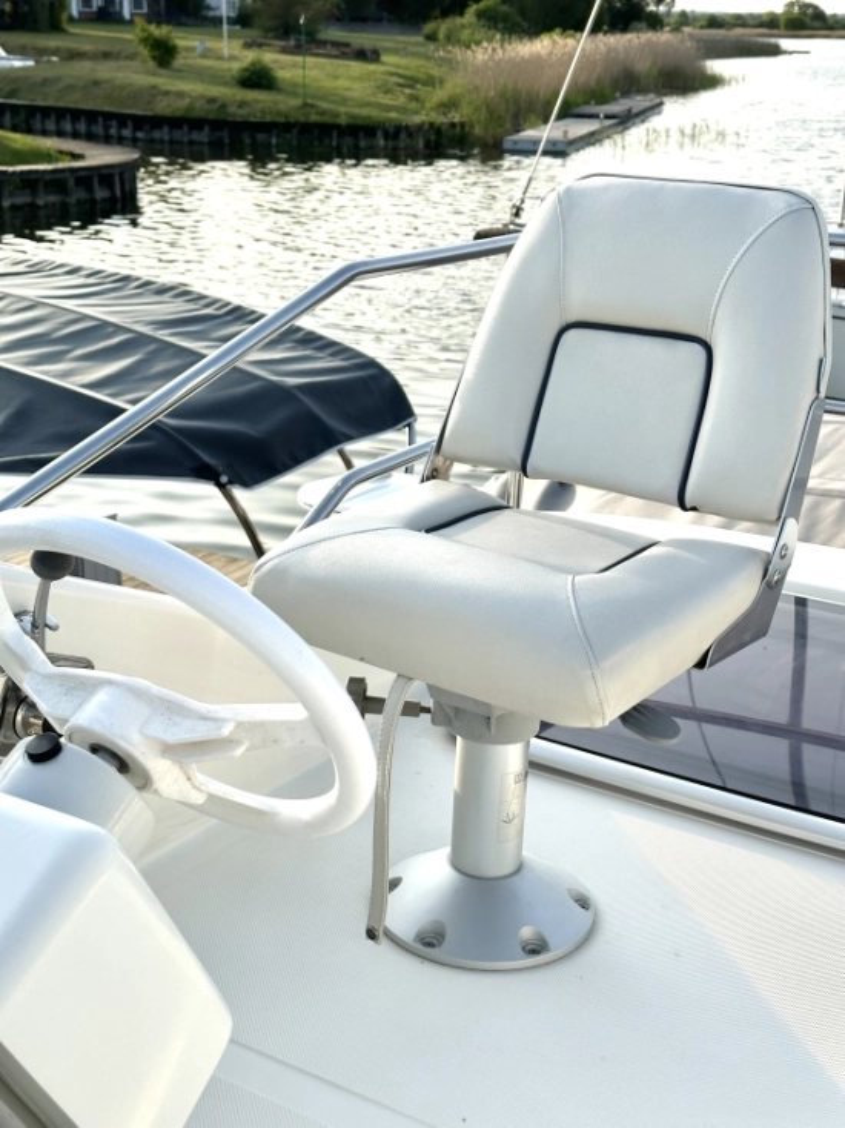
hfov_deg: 30.2
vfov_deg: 39.7
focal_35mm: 48
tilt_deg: -19.2
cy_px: 564
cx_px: 422
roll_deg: -1.3
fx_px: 1563
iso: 64
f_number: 1.78
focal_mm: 6.86
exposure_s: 1/2114
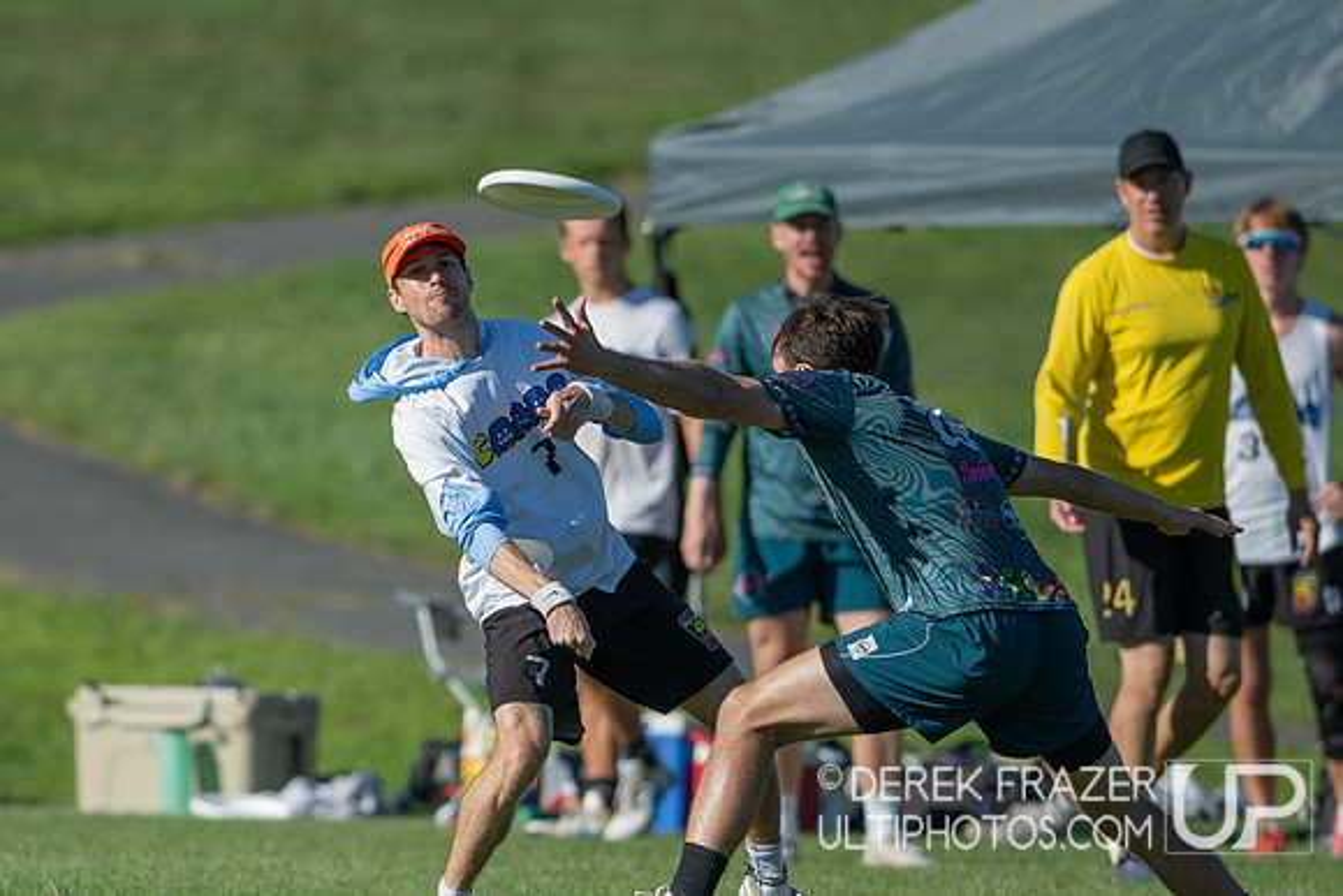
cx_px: 427
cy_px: 560
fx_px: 24580
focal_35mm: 659
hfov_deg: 3.1
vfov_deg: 2.1
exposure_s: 1/4000
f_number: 2.8
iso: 125
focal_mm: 300
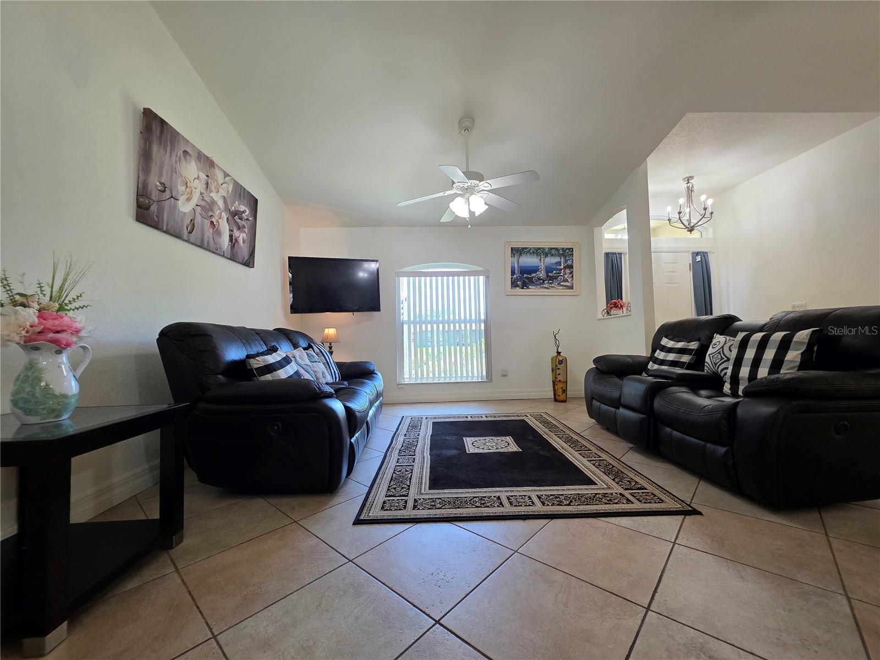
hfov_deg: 106.2
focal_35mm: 13
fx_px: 330
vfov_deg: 89.9
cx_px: 440
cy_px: 330
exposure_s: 1/120
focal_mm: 2.2
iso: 160
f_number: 1.9
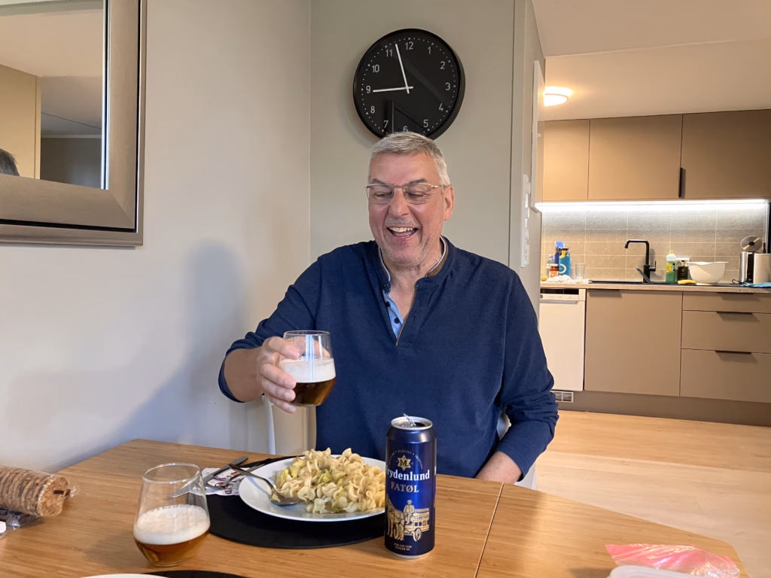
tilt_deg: -3.8
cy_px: 289
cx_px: 386
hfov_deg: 63.4
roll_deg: -0.6
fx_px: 624
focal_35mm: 28
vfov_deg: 49.7
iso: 250
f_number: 1.8
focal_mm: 3.99
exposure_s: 1/50
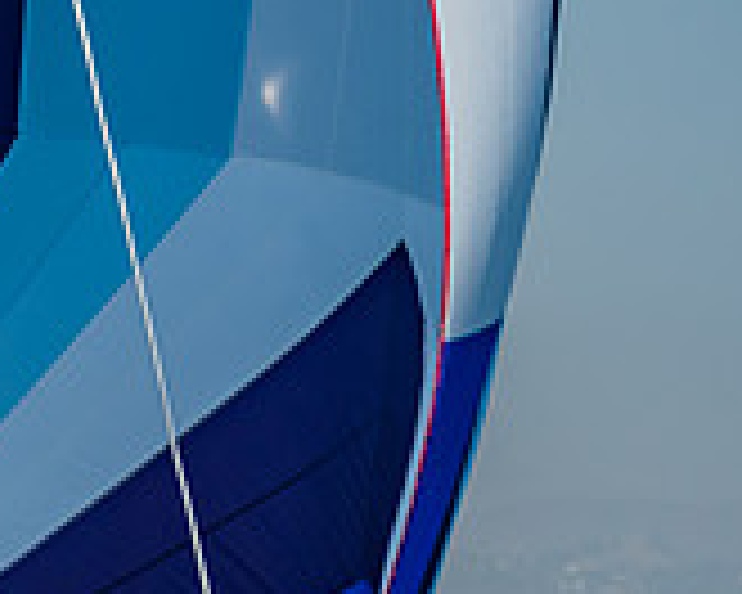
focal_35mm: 928
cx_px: -270
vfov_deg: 1.7
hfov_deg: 2.1
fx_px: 20379
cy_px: 688
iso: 160
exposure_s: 1/400
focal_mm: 200
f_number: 6.3
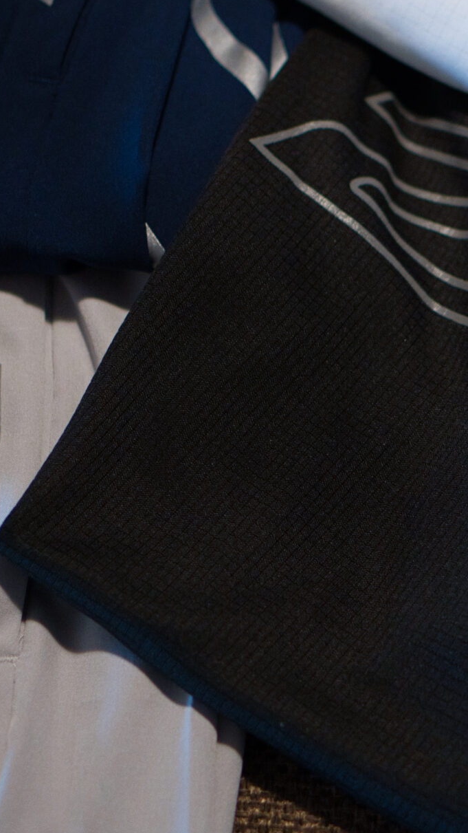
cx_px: 490
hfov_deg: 7.3
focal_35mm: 166
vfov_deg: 12.9
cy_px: 284
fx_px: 3663
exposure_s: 1/200
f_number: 1.8
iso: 1000
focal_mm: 50
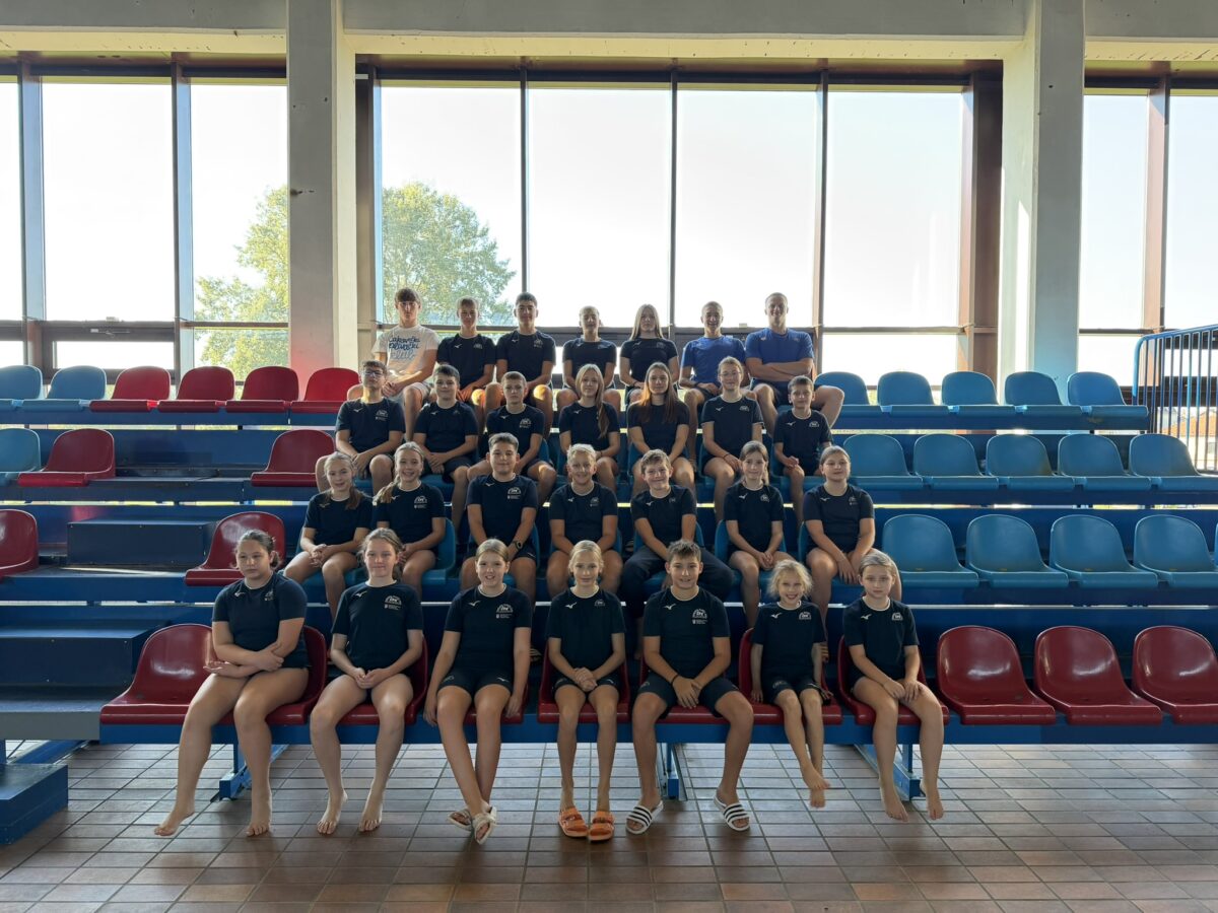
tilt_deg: -1.6
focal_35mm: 24
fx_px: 844
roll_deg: +0.1
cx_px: 609
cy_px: 456
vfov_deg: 56.8
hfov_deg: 71.6
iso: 125
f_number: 1.78
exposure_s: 1/121
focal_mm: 6.76
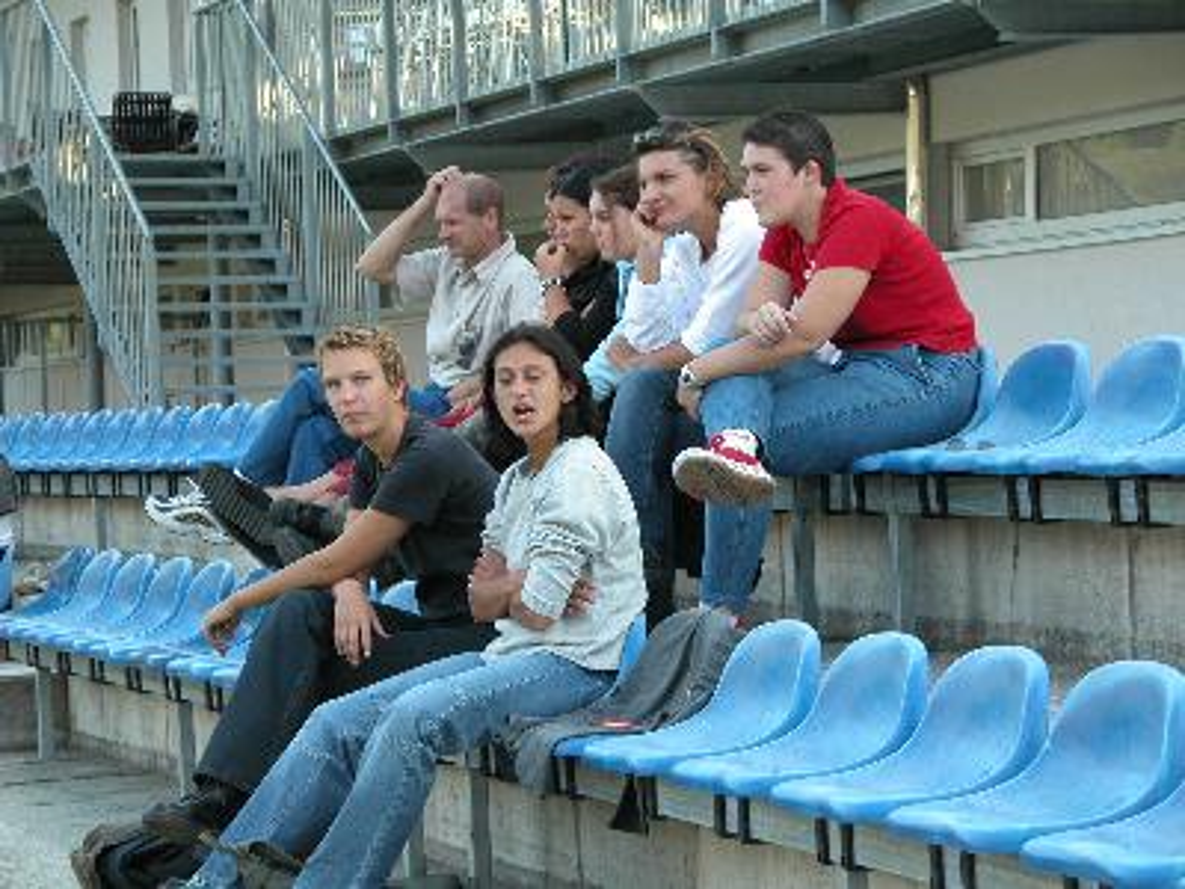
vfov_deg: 11.1
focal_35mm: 134
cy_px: 444
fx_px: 4587
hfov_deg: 14.7
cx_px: 592
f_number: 3.8
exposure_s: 1/66.6
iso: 100
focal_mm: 34.7
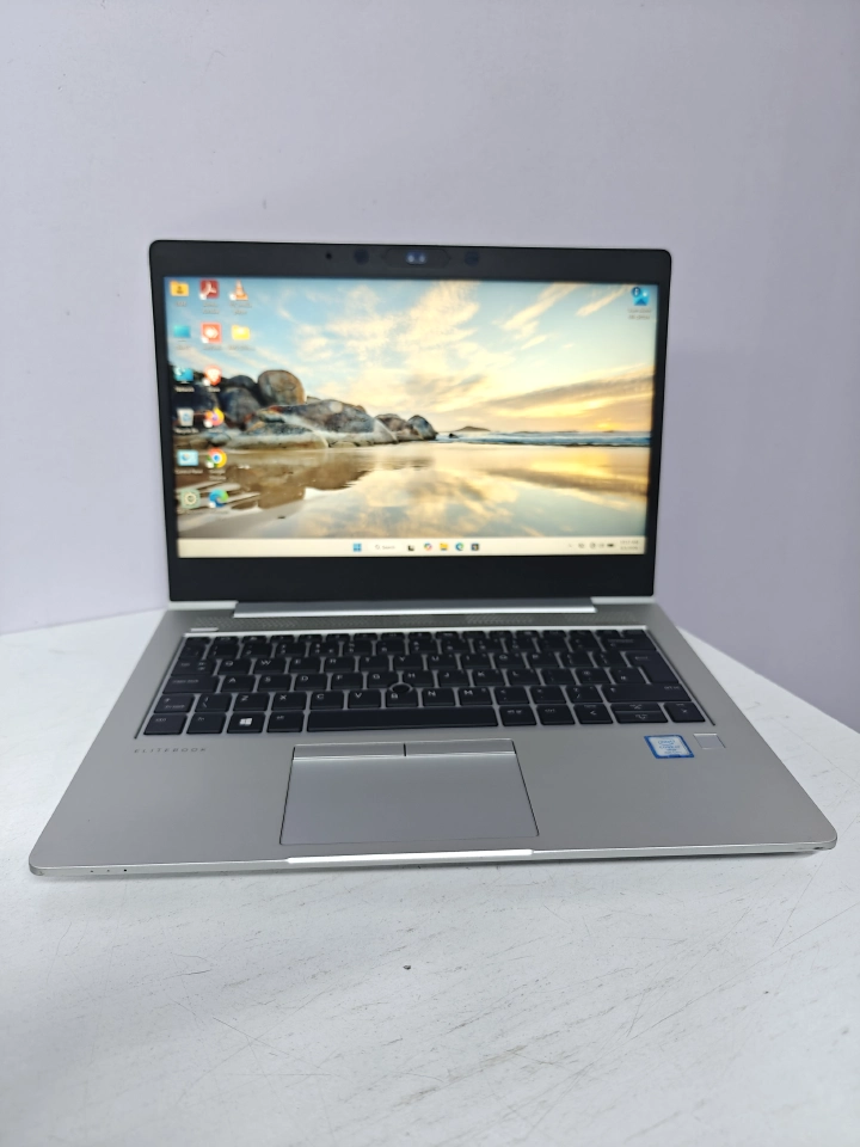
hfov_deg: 58.9
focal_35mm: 23
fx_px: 762
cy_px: 574
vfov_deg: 73.9
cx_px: 430
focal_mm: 6.06
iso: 250
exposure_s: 1/100
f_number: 1.6
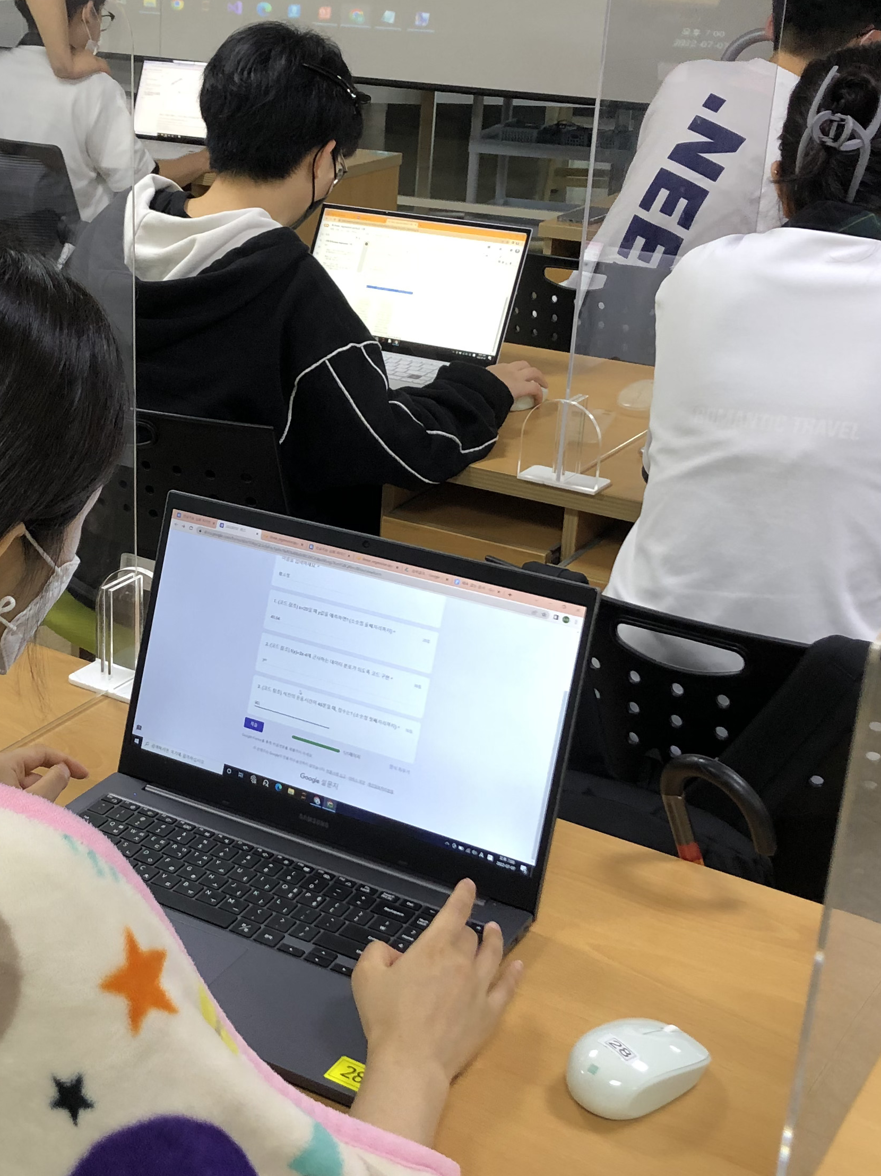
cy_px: 530
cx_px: 189
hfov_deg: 28.0
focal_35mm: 51
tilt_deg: -19.5
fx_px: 1731
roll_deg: -0.5
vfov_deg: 37.5
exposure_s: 1/30
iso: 40
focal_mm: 3.99
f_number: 1.8
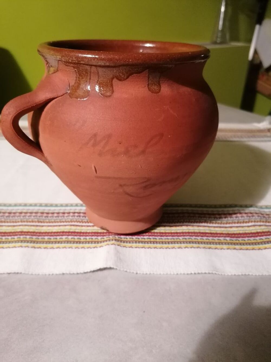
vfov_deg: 65.3
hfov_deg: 51.4
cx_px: 136
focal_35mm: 27
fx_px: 282
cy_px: 181
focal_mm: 4.75
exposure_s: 1/16.7
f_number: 1.8
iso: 1250
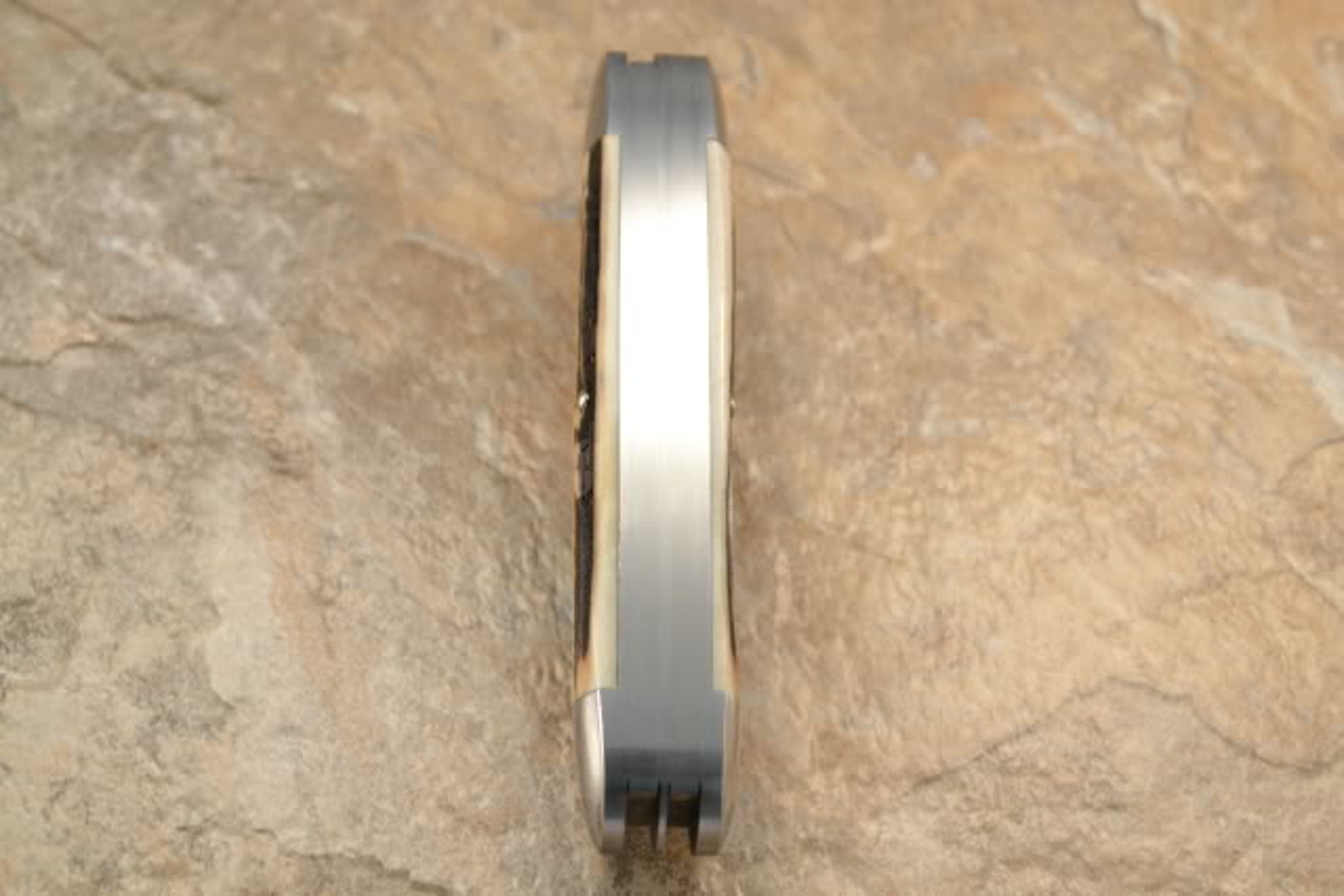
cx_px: 672
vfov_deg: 20.6
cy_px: 448
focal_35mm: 66
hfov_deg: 30.5
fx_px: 2464
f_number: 8
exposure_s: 1/40
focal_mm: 44
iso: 100
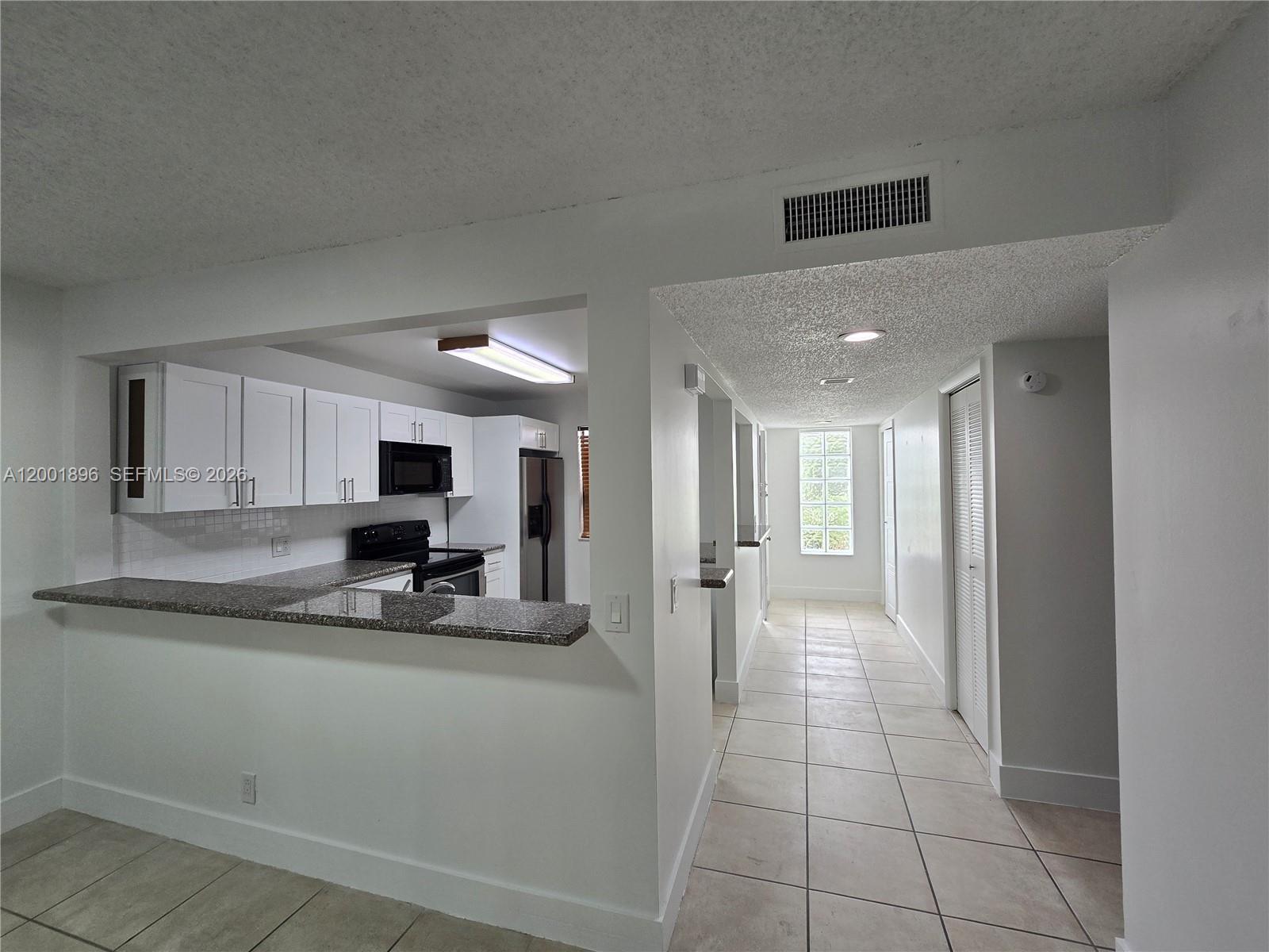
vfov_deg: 89.9
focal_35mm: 13
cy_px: 476
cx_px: 634
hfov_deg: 106.2
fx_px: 477
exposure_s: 1/60
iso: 64
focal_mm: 2.2
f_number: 2.2
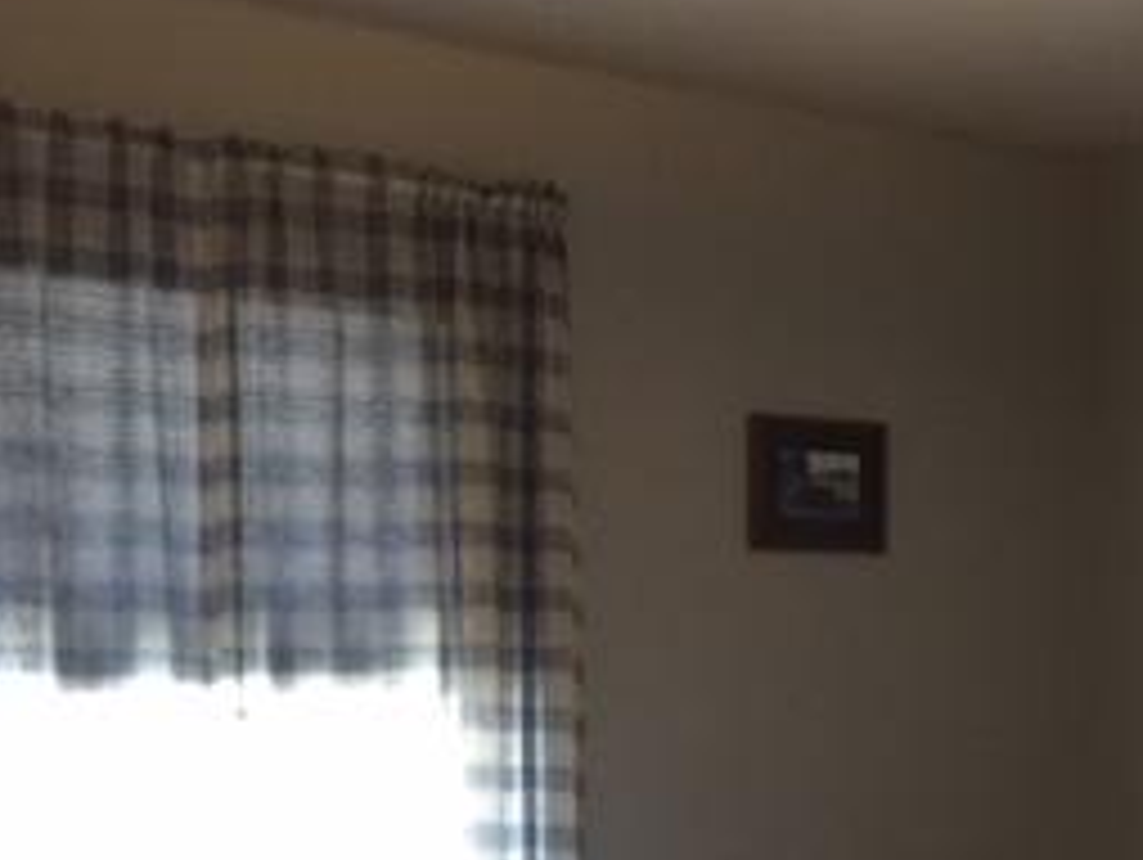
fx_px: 2413
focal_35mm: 73
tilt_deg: -3.9
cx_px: 968
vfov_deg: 19.6
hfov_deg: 26.0
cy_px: 865
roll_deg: -0.2
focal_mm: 4.15
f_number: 2.2
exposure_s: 1/15
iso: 100
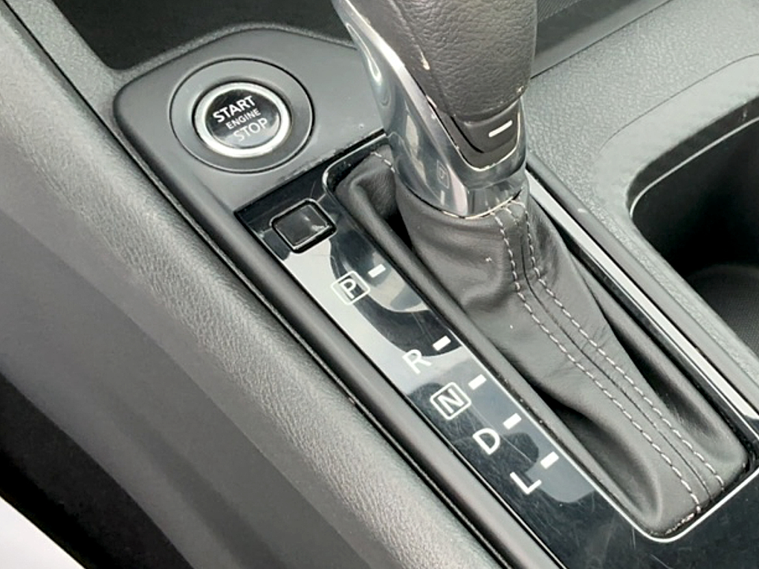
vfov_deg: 30.9
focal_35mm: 47
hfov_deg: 39.6
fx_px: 1031
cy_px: 284
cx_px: 549
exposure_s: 1/60
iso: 100
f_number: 1.8
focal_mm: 3
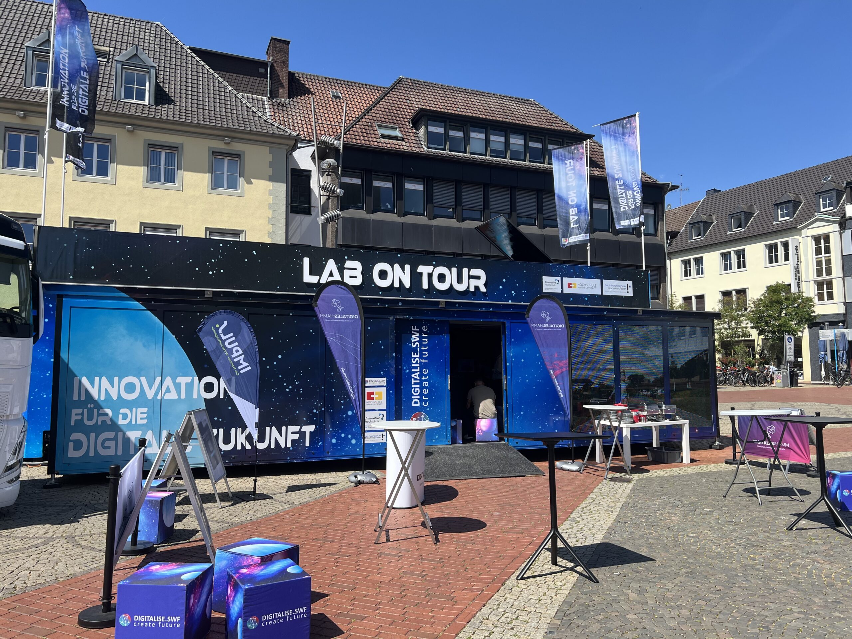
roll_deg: +0.1
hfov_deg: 67.3
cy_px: 320
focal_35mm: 26
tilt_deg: +5.3
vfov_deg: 53.1
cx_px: 426
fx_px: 640
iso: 50
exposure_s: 1/2994
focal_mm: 5.7
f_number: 1.5
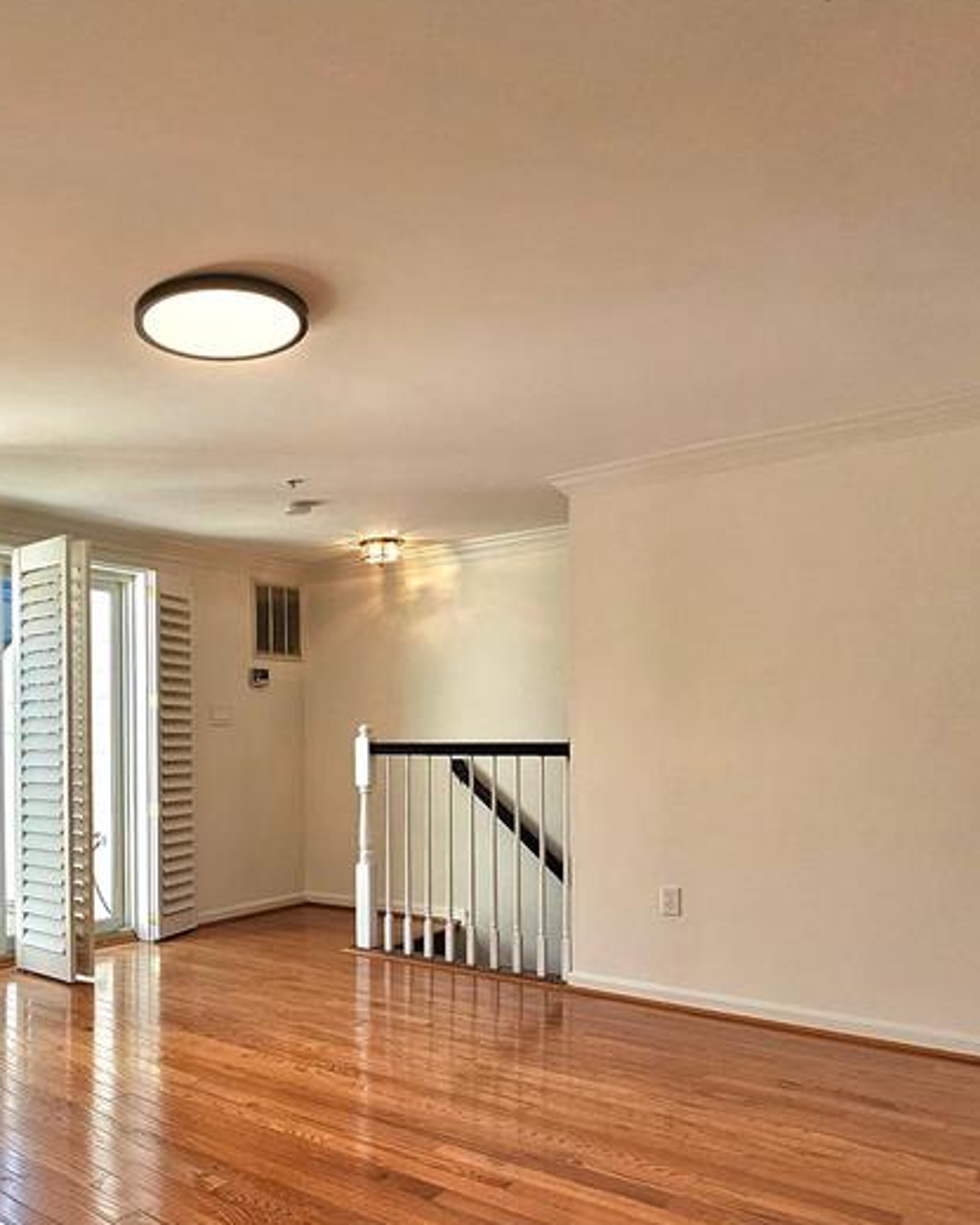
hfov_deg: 53.1
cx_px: 198
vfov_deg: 67.6
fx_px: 906
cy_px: 719
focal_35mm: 25
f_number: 2.2
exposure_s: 1/132
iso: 50
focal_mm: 2.2
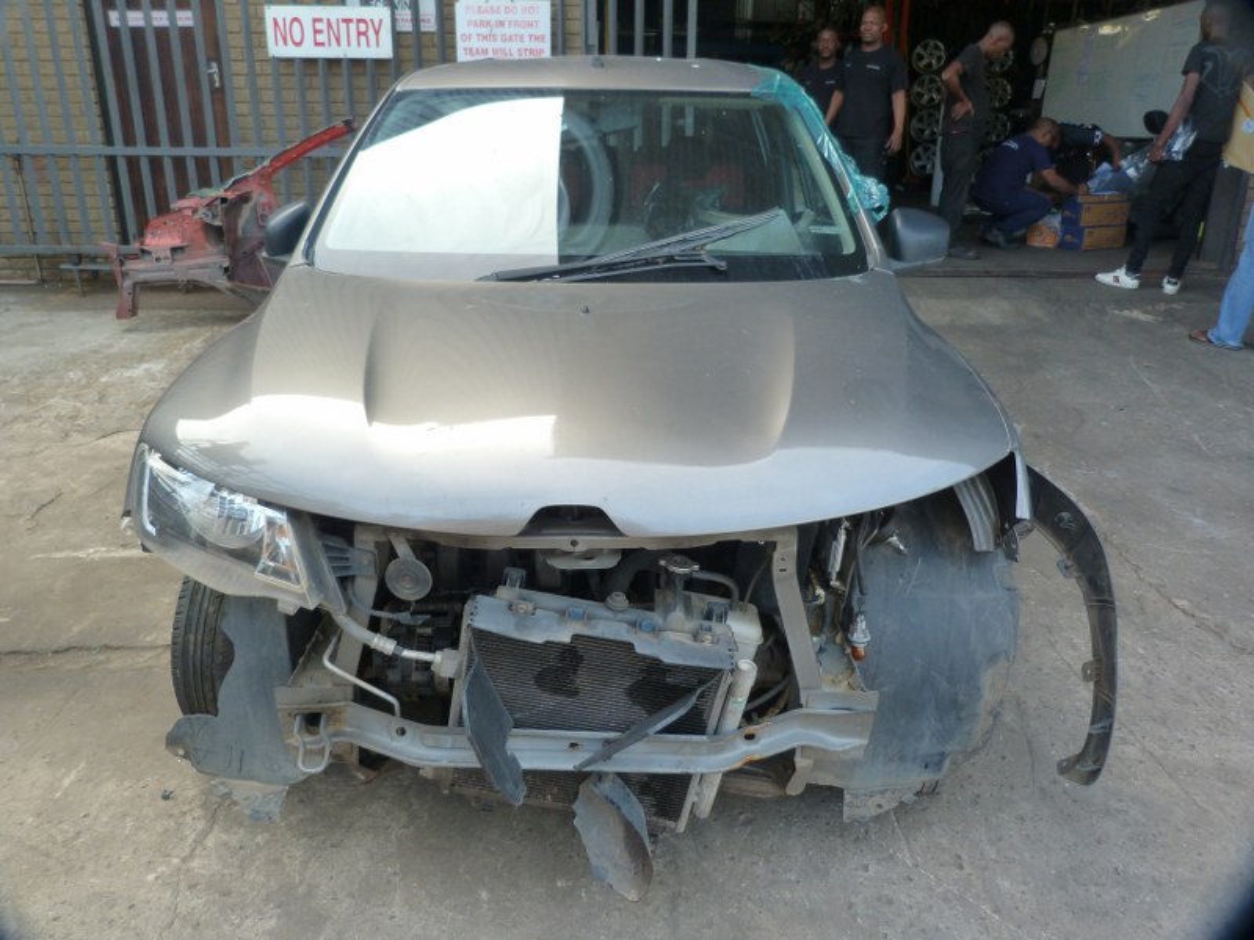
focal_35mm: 25
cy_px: 470
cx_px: 627
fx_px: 906
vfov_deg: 54.9
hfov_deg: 69.4
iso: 125
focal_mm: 4.5
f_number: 2.8
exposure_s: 1/100
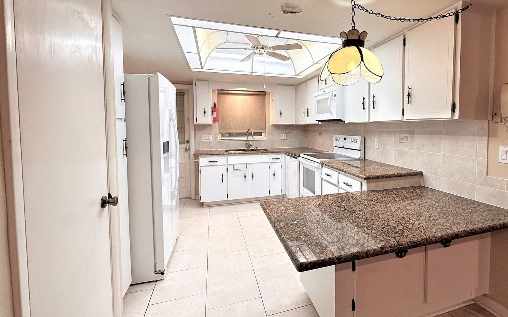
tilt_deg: -3.5
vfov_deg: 64.7
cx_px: 303
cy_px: 138
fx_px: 249
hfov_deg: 90.0
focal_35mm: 18
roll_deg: -0.1
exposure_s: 1/120
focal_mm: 2.22
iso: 125
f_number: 2.2
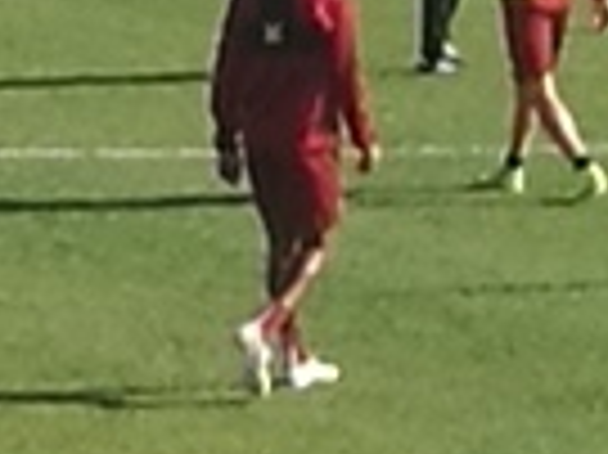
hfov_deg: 3.2
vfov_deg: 2.4
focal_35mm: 615
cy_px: 503
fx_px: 10792
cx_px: 703
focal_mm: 4.5
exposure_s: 1/622
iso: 50
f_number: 2.2
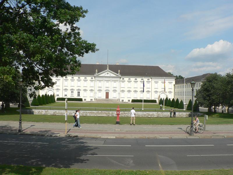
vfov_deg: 39.7
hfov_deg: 51.4
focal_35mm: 36
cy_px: 88
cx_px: 116
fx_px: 242
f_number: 5.6
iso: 80
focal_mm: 6
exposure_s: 1/500
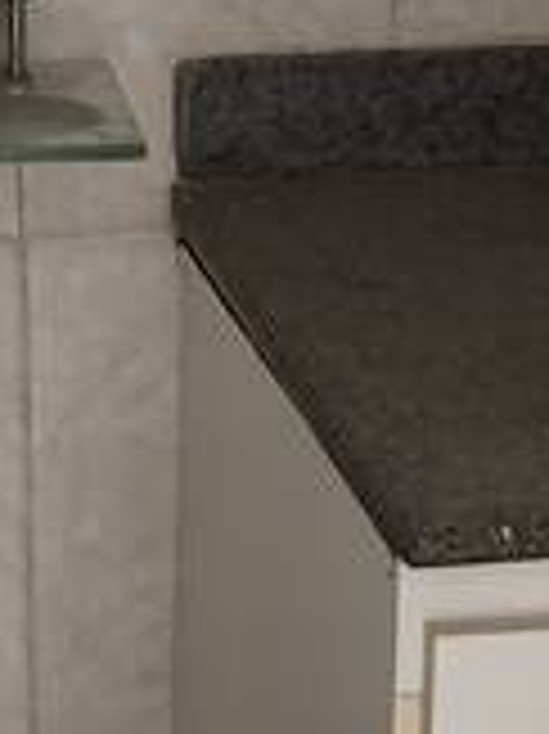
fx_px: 3642
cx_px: 302
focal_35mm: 172
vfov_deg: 11.5
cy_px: 149
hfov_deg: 8.6
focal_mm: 4.94
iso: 125
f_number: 1.5
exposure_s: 1/120
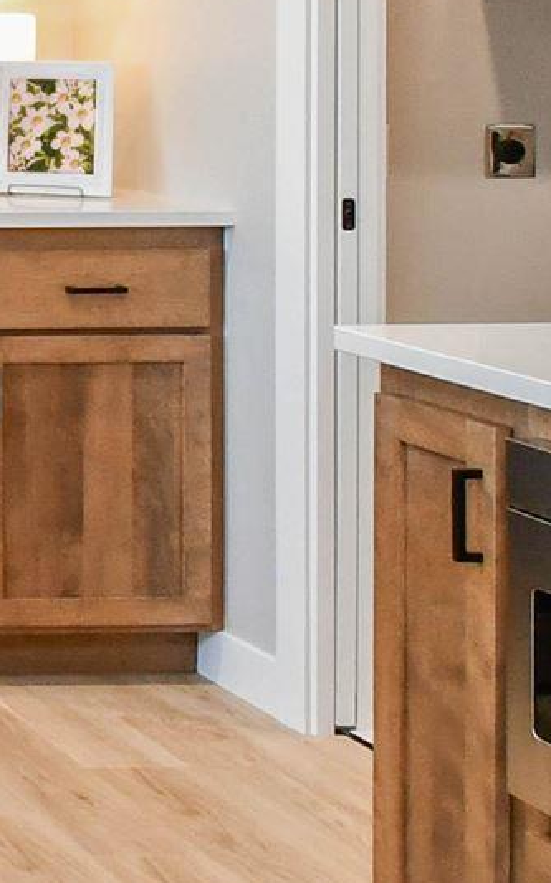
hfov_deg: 11.3
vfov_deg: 22.6
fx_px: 2118
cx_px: -928
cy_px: -22
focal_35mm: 88
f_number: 5.6
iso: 1250
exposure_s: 1/125
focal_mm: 10
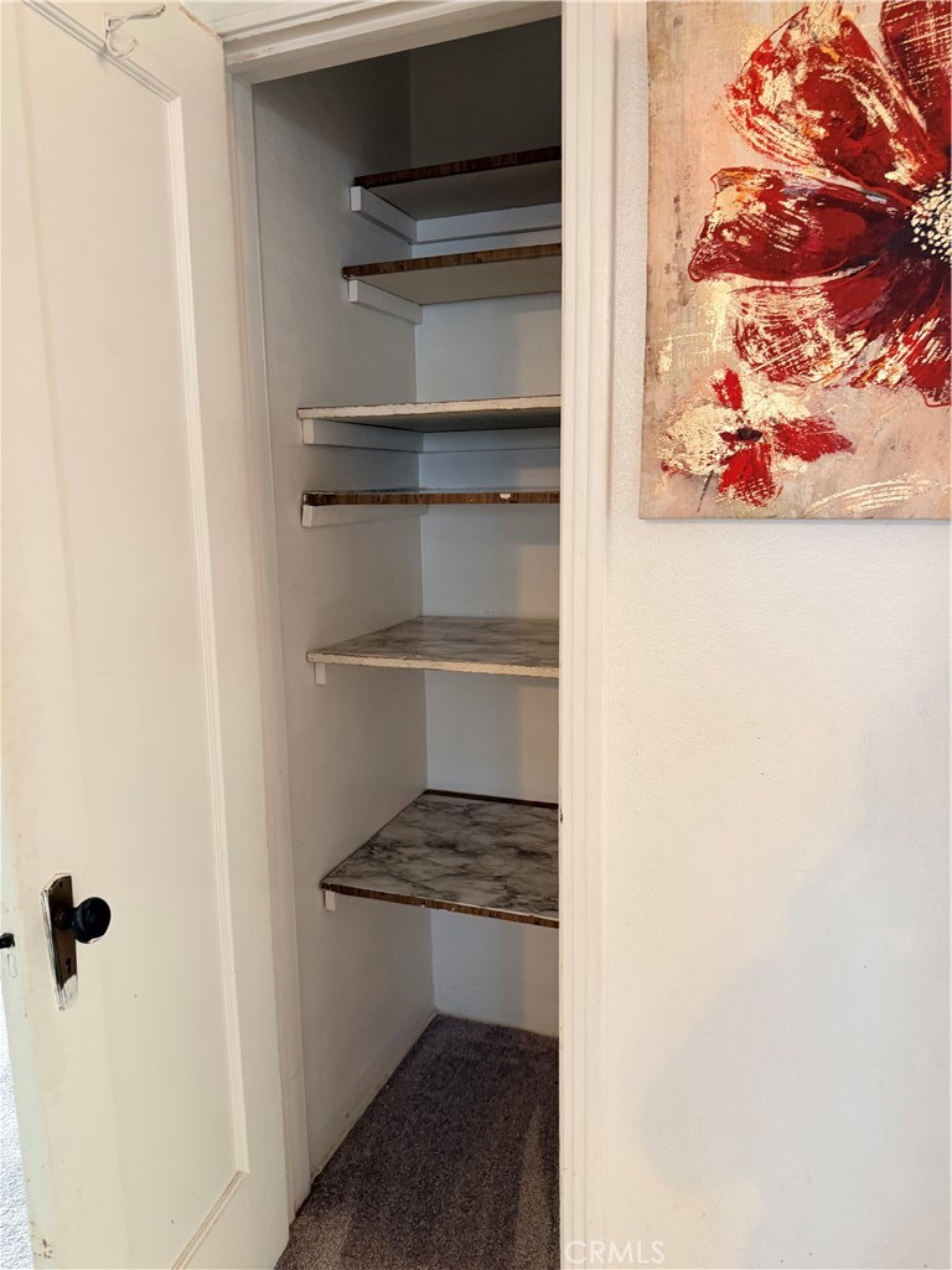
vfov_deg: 71.6
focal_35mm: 24
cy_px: 635
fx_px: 880
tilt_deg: -8.7
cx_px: 476
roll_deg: +0.3
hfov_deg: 56.8
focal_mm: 6.76
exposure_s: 1/60
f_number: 1.78
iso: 250
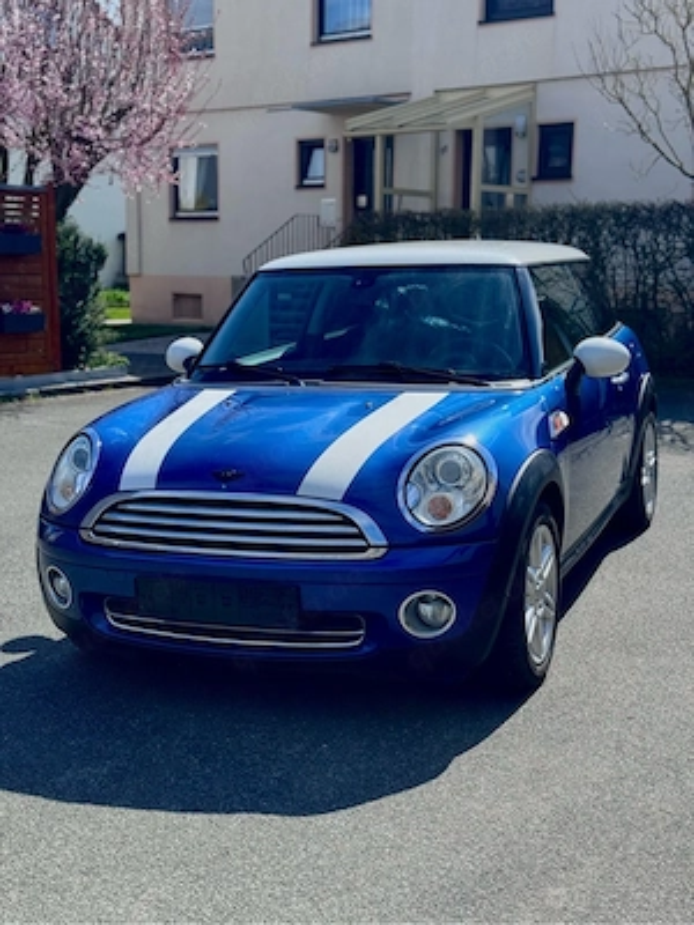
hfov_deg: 30.3
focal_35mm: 48
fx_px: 1283
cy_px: 462
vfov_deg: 39.7
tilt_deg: -9.4
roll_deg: -0.9
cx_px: 347
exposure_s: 1/2513
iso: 64
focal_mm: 6.76
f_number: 1.78
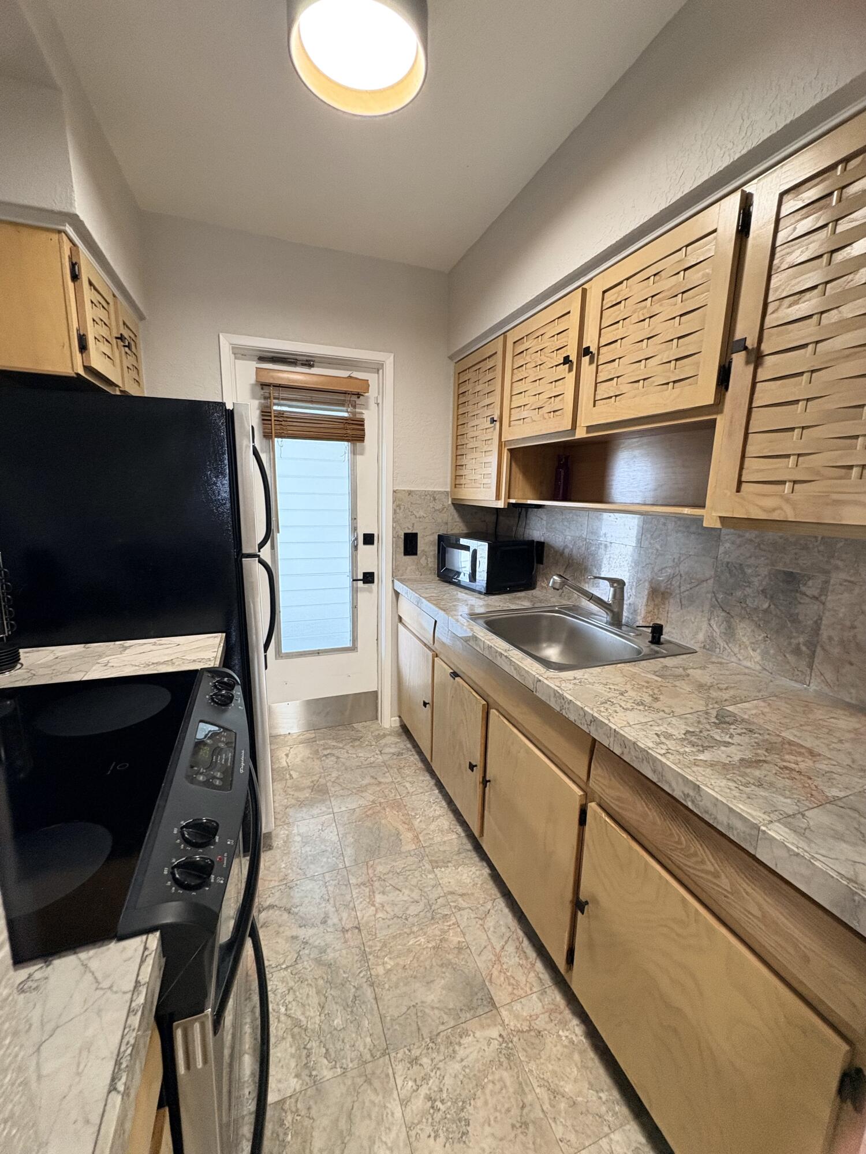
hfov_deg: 85.7
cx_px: 433
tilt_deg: -10.3
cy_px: 577
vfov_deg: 102.1
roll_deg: -1.9
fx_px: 467
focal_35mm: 14
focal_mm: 2.22
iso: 320
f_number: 2.2
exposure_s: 1/60
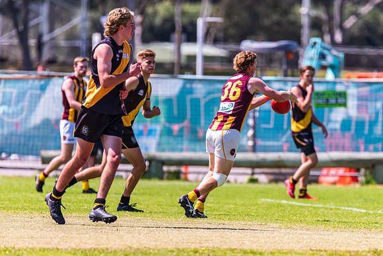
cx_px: 209
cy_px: 156
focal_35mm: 730
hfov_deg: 2.8
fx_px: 7764
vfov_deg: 1.9
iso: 800
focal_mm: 600
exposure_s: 1/2000
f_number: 6.3
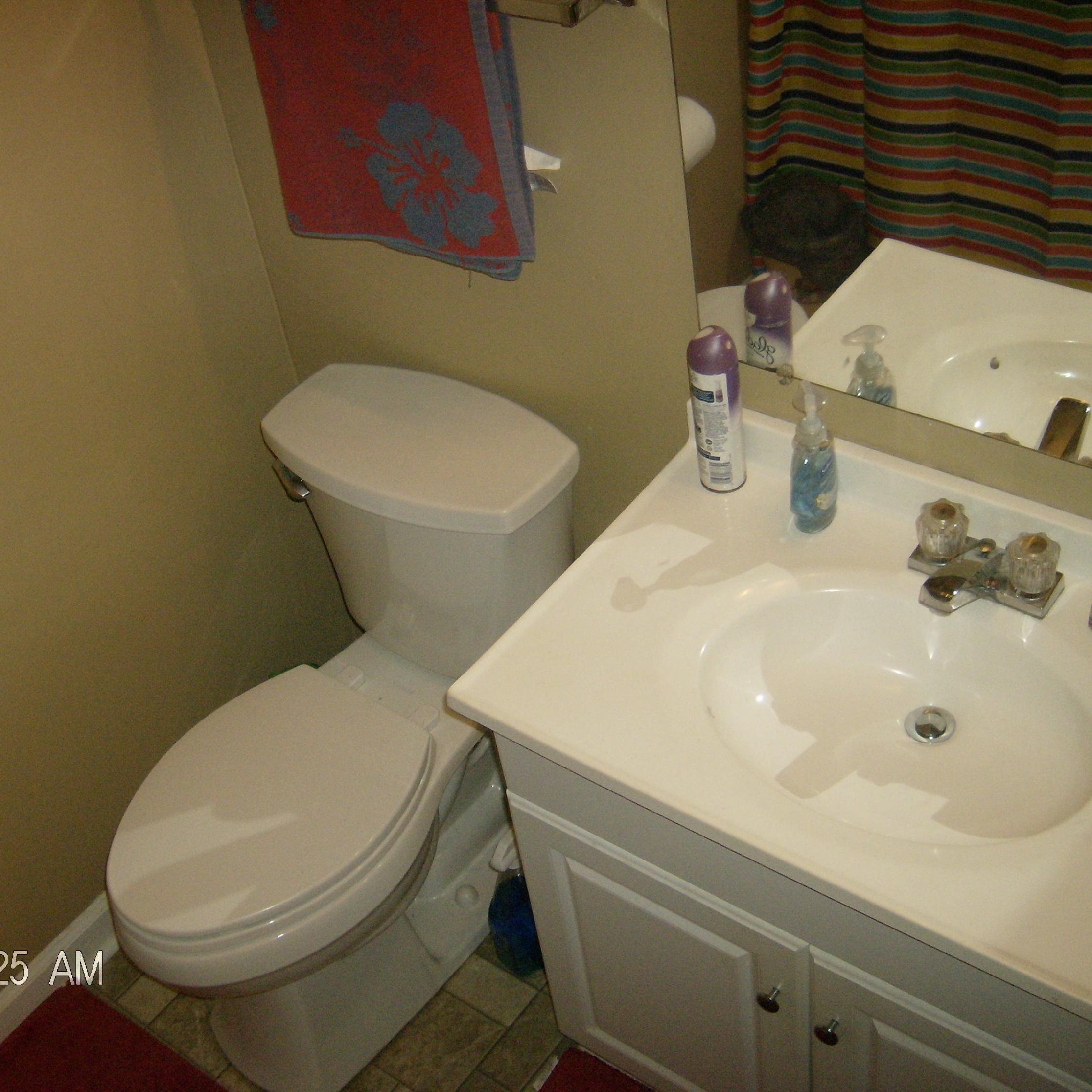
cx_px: 402
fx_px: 1535
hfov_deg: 38.9
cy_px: 537
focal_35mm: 43
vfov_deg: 39.2
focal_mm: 6
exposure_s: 1/60
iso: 200
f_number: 2.8
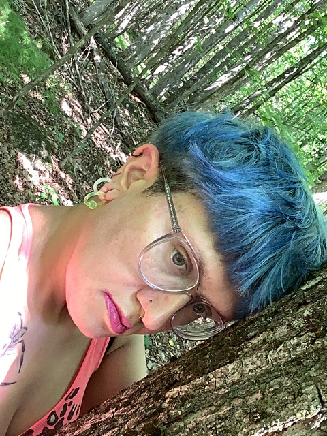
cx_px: 164
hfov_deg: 45.4
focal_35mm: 31
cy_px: 218
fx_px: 390
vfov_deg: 58.4
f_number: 2.4
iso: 200
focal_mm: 2.15
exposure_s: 1/60
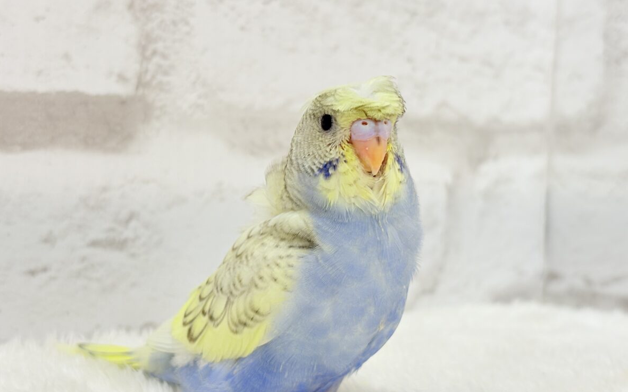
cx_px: 317
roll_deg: -1.7
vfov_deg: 23.1
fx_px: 958
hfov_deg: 36.3
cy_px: 204
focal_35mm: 56
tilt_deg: -3.2
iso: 64
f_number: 1.6
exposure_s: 1/100
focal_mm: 5.96
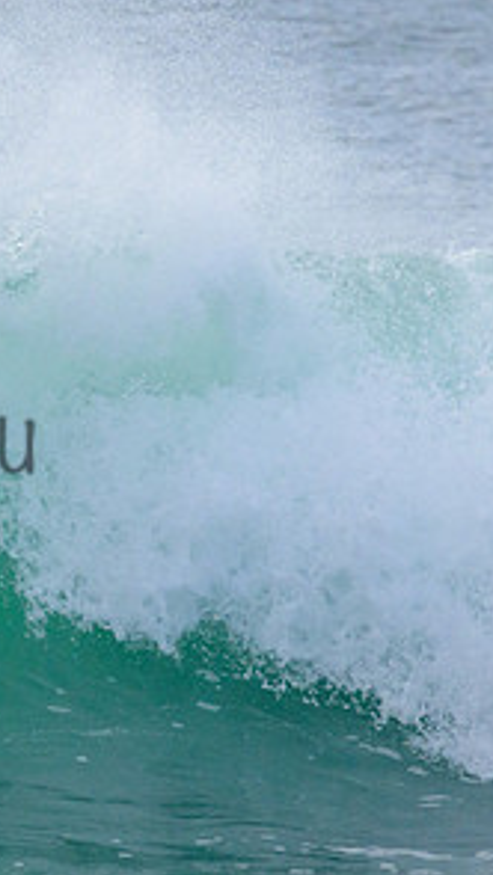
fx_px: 45003
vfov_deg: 1.1
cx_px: -282
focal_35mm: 1937
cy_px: 305
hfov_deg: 0.6
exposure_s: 1/2000
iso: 1250
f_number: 11
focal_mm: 800
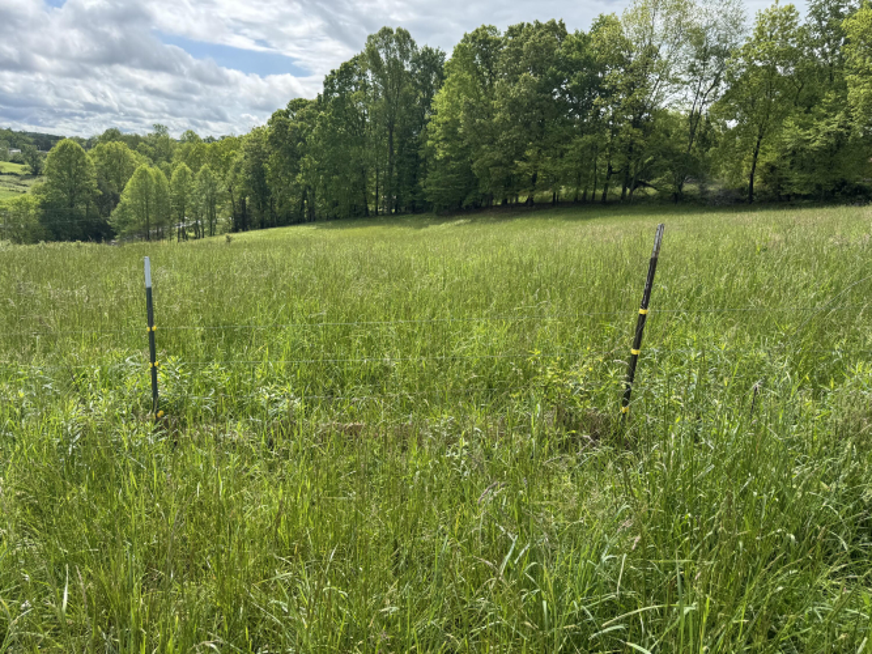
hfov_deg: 71.6
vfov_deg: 56.8
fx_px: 604
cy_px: 327
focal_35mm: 24
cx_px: 436
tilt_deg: -14.9
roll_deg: -4.3
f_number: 1.78
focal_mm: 6.76
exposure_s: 1/2833
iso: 80
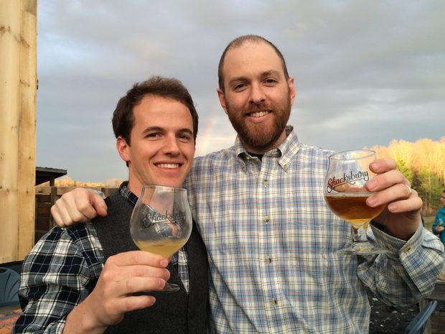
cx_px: 222
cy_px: 167
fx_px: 386
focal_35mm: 30
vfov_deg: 46.8
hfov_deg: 60.0
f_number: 2.2
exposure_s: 1/120
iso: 40
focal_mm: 4.12
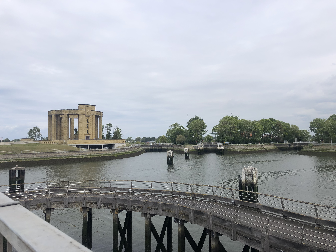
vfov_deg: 49.7
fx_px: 272
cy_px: 126
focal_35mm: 28
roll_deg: +0.5
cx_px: 168
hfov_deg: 63.4
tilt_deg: +2.4
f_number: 1.8
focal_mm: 3.99
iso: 20
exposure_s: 1/3436
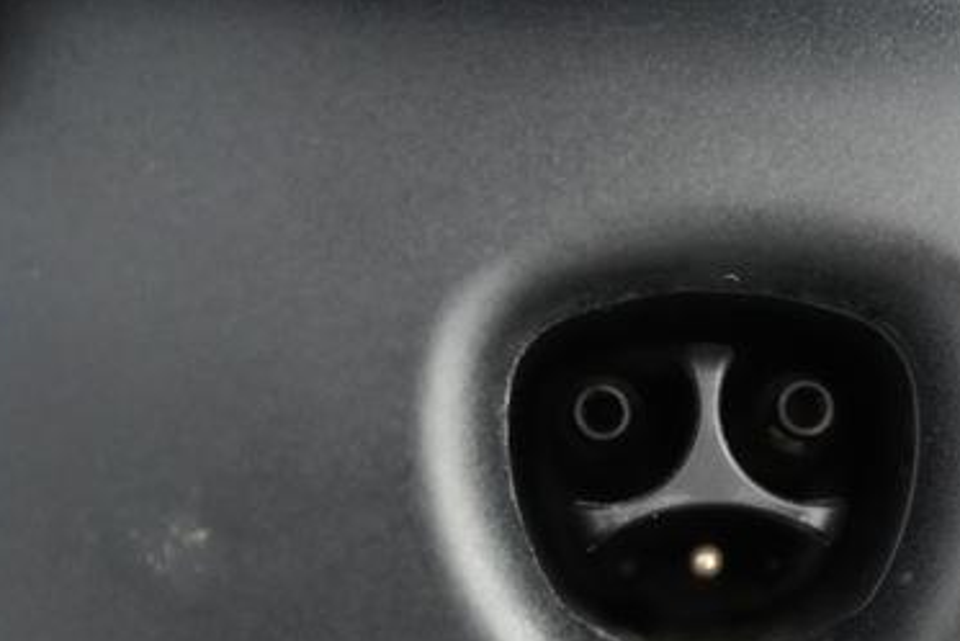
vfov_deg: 27.6
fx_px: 1280
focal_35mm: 48
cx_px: 710
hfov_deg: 40.1
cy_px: 499
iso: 8000
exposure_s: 1/160
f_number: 2.8
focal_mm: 28
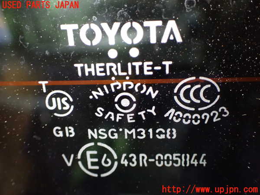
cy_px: 98
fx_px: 285
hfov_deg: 49.0
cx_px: 130
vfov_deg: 37.7
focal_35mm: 38
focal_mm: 6.83
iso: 1250
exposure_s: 1/40
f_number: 2.7
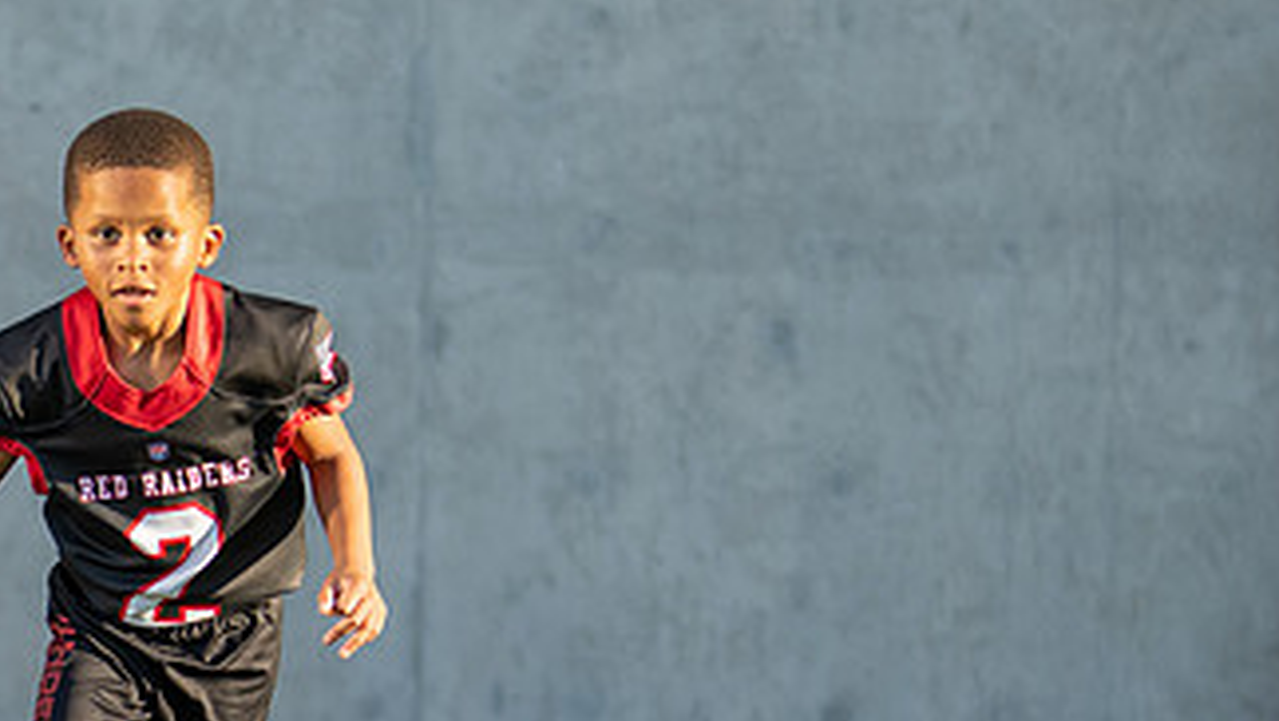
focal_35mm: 203
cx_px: 133
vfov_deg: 6.0
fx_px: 6887
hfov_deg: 10.6
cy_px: 789
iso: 125
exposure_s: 1/2500
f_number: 1.2
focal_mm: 50
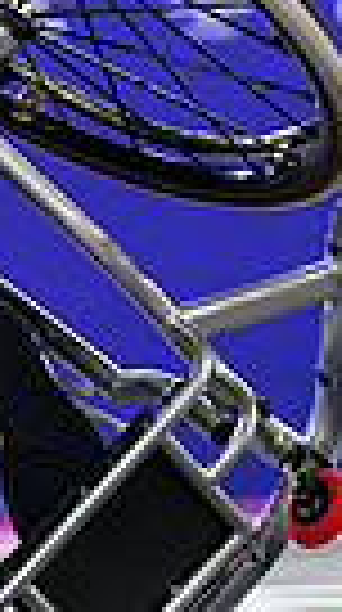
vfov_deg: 2.5
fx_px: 13869
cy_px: -93
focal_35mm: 856
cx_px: -807
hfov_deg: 1.4
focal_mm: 145
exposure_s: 1/1600
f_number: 3.2
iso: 2500
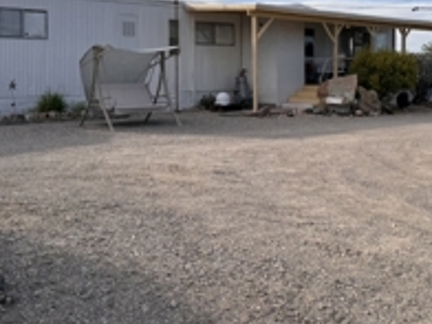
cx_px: 240
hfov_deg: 38.9
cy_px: 84
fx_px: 612
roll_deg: +0.1
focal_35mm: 49
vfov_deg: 29.2
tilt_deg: -2.2
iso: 80
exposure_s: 1/4950
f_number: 1.78
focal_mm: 6.76
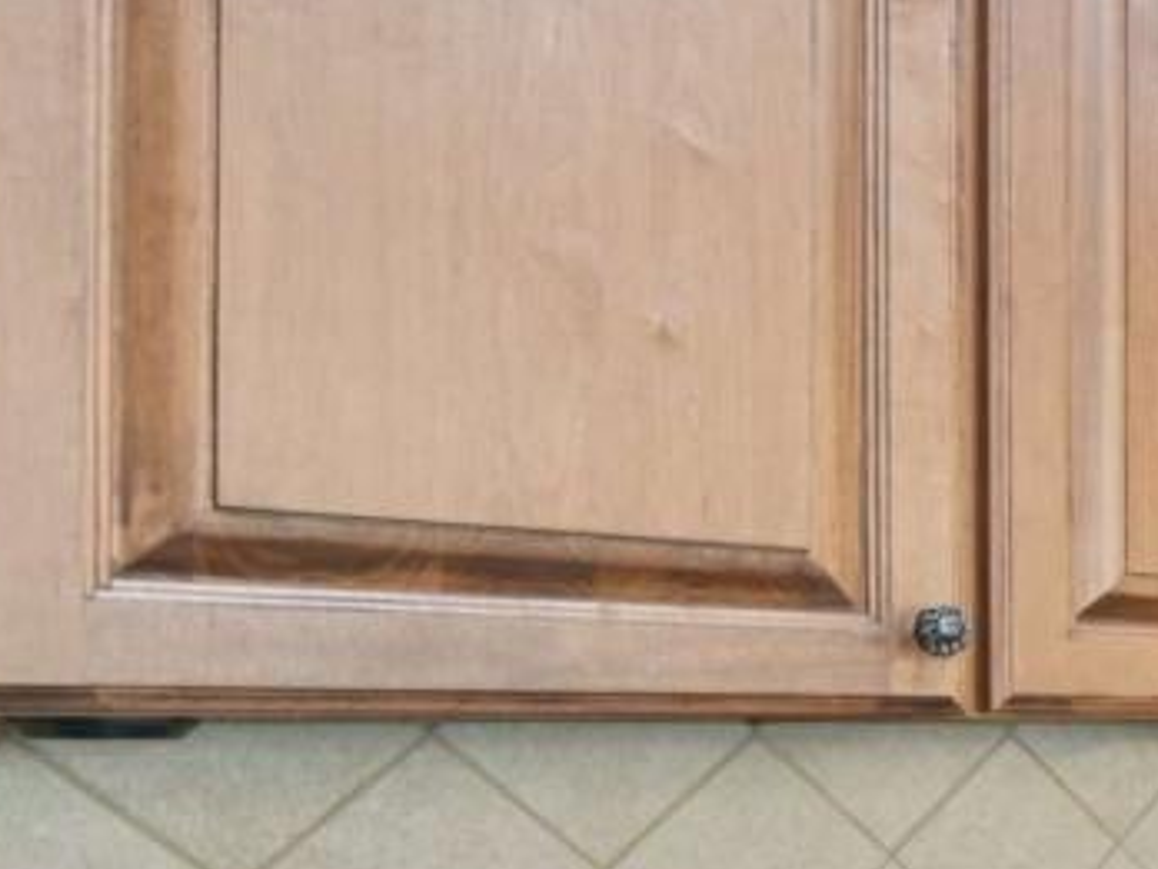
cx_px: 1950
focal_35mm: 53
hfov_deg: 23.7
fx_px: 1773
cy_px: 762
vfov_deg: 26.7
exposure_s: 1/4
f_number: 8
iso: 400
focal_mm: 16
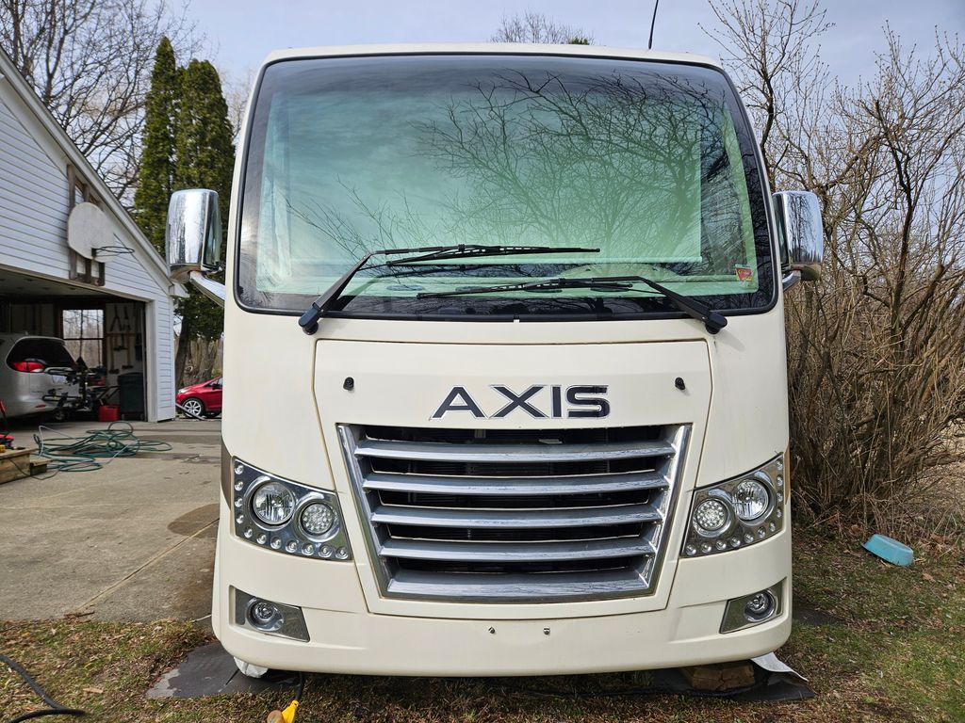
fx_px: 641
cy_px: 362
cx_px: 482
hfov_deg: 73.9
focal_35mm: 23
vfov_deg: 58.9
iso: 25
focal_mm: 5.4
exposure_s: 1/1718
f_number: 1.8
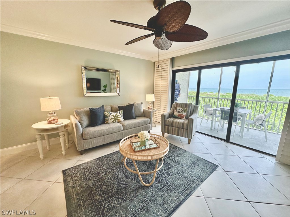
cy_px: 108
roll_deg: -1.2
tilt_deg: -10.8
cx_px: 145
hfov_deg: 102.1
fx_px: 117
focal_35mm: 14
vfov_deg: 85.7
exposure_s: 1/120
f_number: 2.2
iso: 50
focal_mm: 2.22
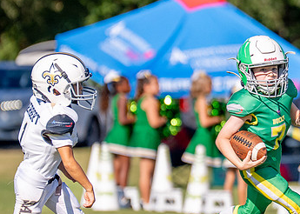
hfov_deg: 2.5
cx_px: 306
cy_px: 98
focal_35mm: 804
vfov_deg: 1.8
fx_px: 6846
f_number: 2.8
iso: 250
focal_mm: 200
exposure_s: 1/5000
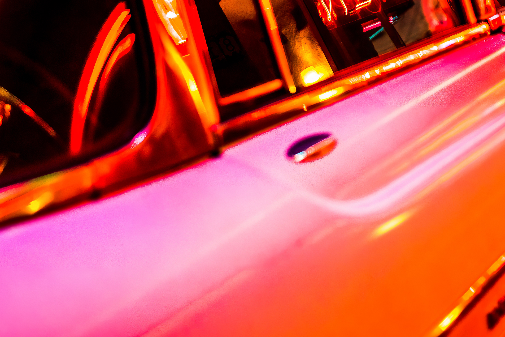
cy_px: 27
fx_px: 982
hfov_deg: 28.5
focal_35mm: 70
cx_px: 366
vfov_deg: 19.1
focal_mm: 34
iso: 1250
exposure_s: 1/125
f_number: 2.8
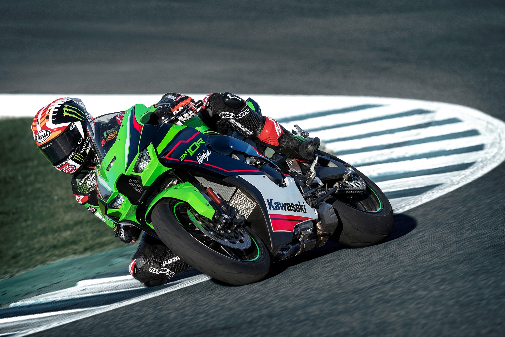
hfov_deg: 5.2
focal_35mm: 397
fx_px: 5569
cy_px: 168
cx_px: 252
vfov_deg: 3.5
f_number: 7.1
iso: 500
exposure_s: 1/1000
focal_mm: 397
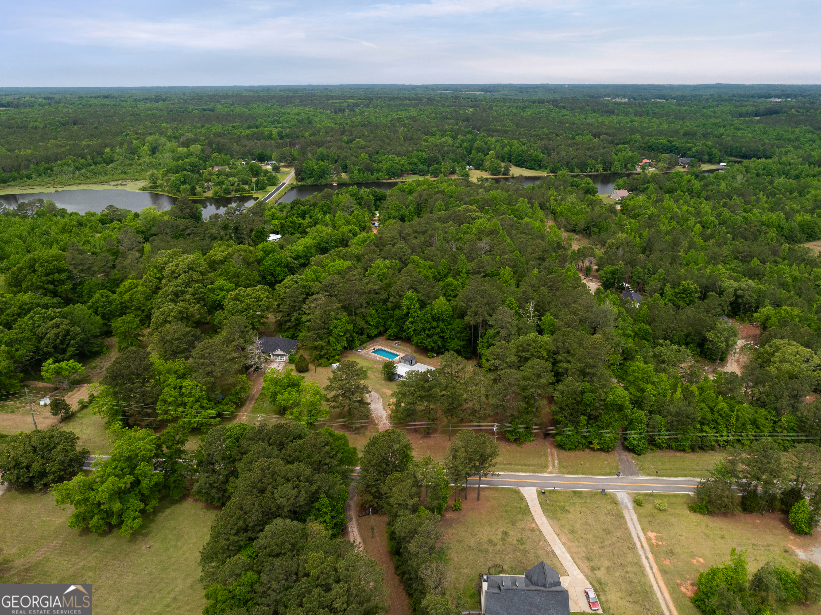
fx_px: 569
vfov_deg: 56.8
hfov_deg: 71.6
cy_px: 308
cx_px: 410
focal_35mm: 24
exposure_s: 1/2500
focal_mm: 12.29
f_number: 2.8
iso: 400
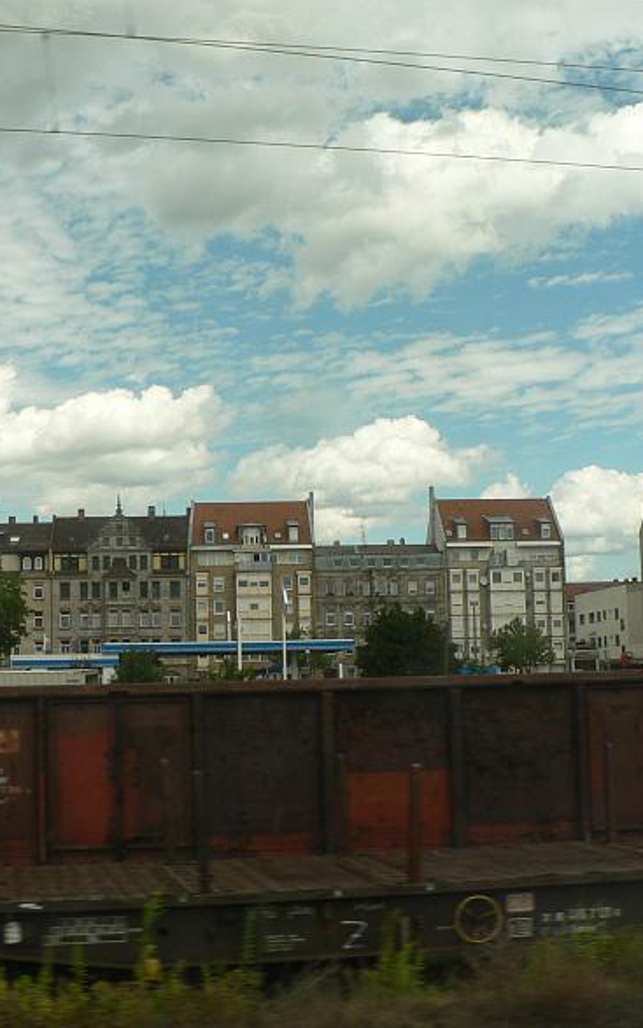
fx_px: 1458
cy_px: 517
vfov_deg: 38.9
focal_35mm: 52
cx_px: 228
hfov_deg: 24.8
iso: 80
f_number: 4
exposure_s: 1/320
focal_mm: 6
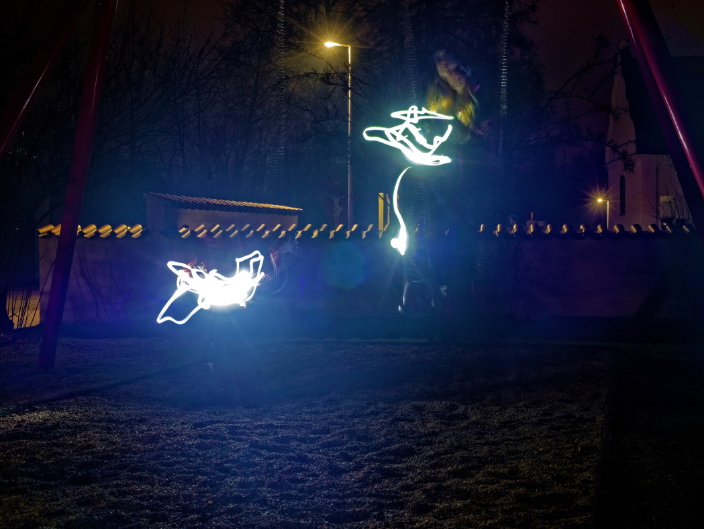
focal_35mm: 55
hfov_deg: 34.9
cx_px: 345
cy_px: 262
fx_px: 1119
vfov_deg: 26.6
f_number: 13
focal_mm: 50
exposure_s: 15
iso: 400
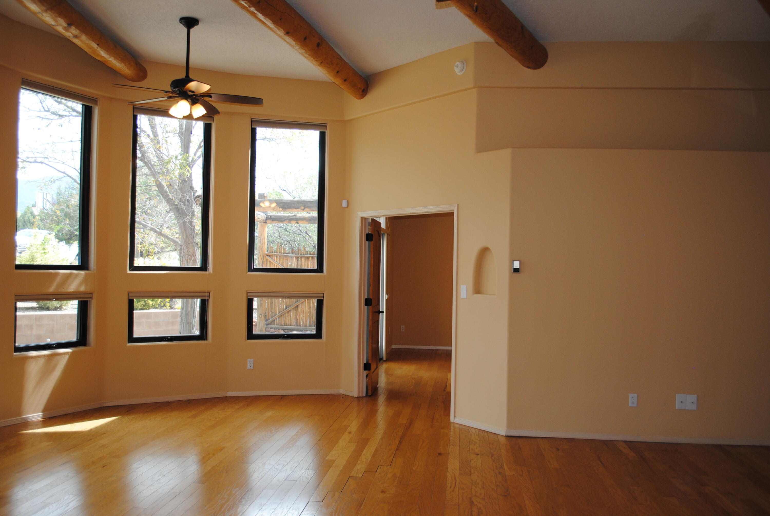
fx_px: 707
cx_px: 385
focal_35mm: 33
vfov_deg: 40.1
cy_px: 258
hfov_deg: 57.2
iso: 200
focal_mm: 22
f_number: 3.8
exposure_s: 1/125
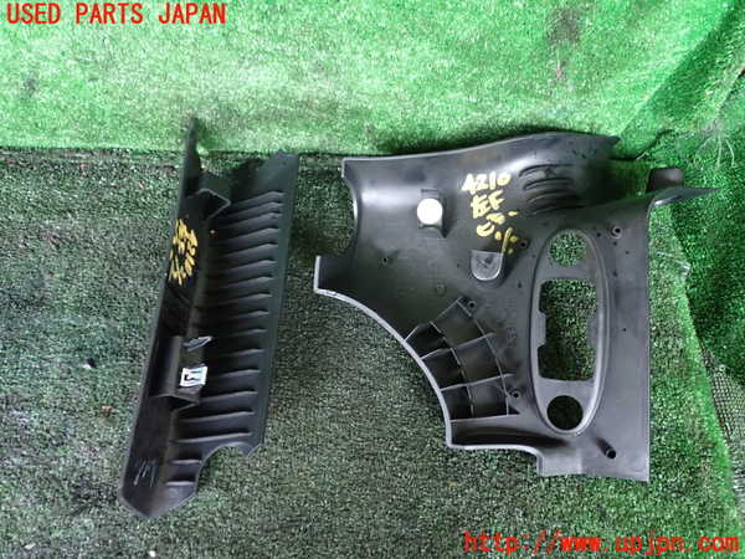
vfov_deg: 46.8
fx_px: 646
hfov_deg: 60.0
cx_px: 372
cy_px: 280
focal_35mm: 30
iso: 800
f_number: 2.3
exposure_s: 1/20
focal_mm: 5.4
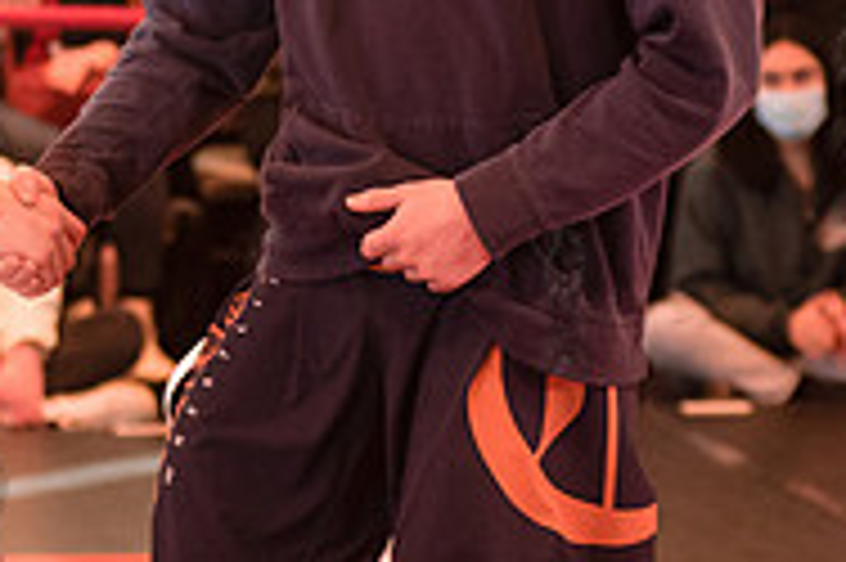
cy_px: 79
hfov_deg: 8.2
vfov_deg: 5.5
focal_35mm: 249
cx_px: -18
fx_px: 5846
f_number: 3.5
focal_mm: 80
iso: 3200
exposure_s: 1/400
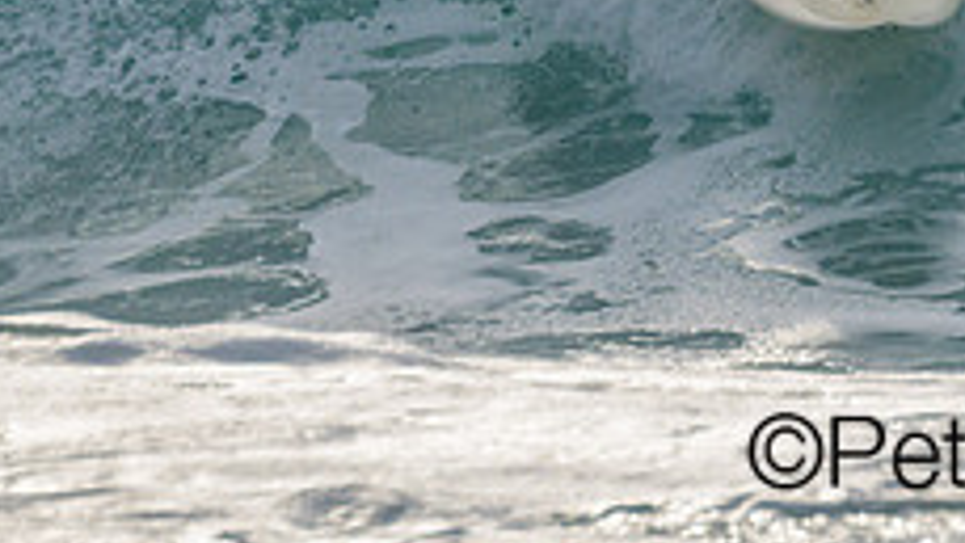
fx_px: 49428
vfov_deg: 0.6
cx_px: 876
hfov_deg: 1.1
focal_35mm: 1931
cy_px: -372
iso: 500
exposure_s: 1/2000
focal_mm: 620
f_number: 11
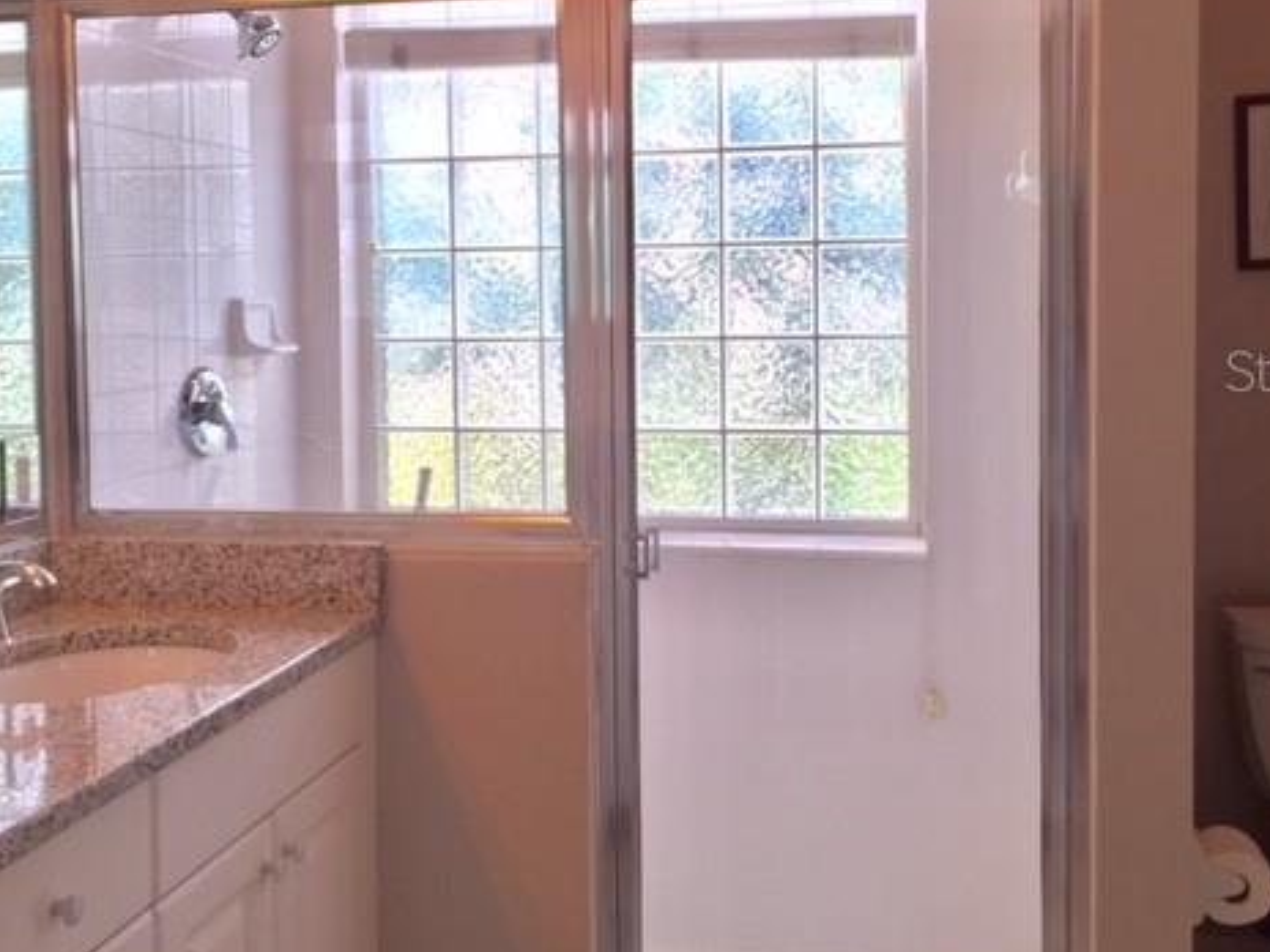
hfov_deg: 46.8
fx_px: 1468
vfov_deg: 35.8
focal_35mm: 40
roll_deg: +0.6
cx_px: 608
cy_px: 369
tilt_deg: -0.3
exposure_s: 1/120
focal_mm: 4.15
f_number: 2.2
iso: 50
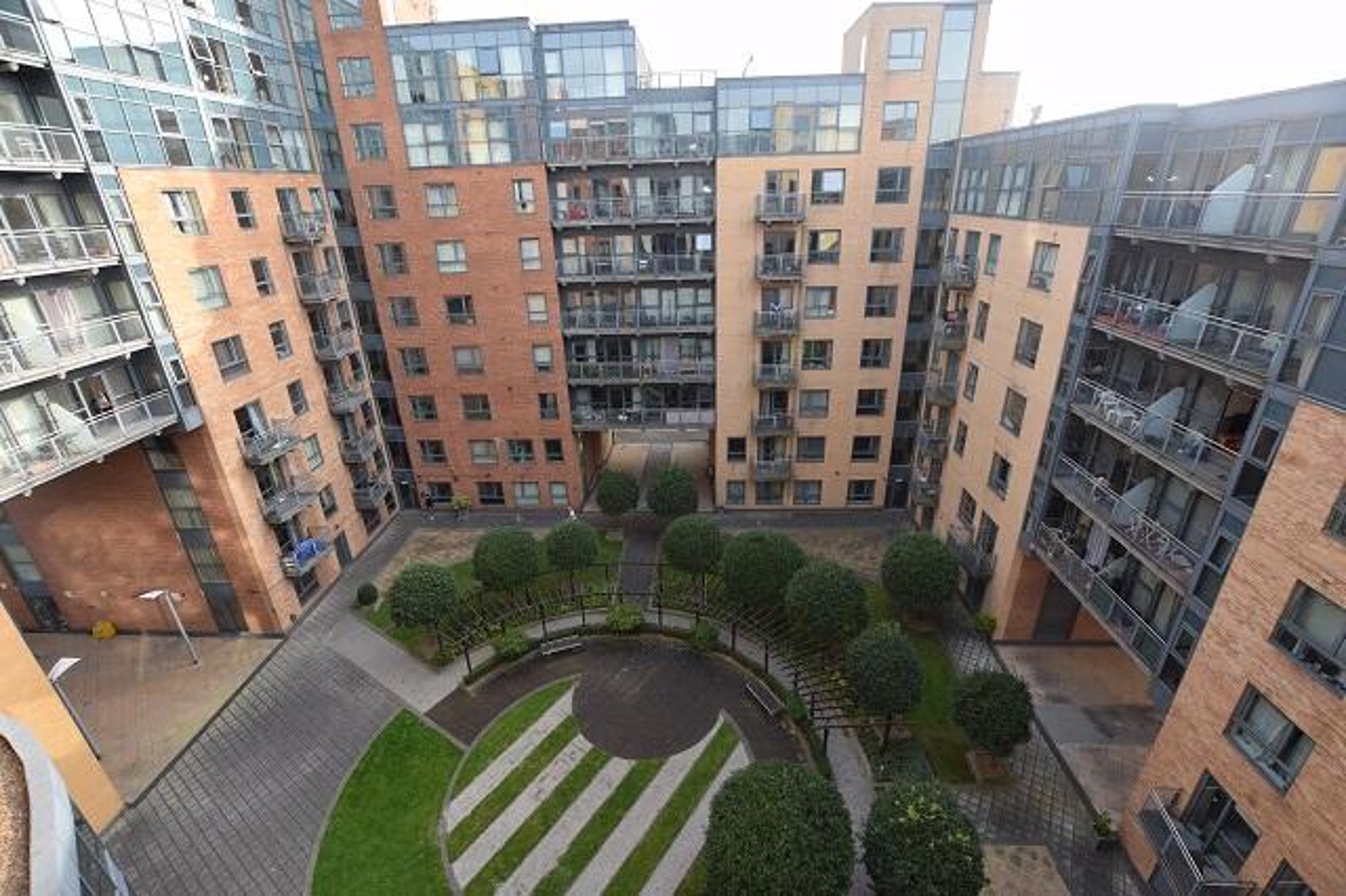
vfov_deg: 77.3
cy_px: 448
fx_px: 561
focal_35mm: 15
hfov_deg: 100.4
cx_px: 673
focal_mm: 10
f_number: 5.6
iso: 160
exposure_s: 1/125
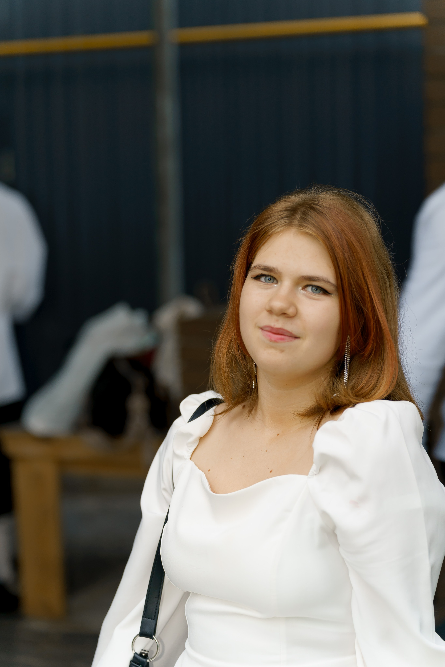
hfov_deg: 15.0
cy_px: 334
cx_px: 222
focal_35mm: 91
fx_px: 1687
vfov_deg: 22.4
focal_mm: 91
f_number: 2.8
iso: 250
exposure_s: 1/125
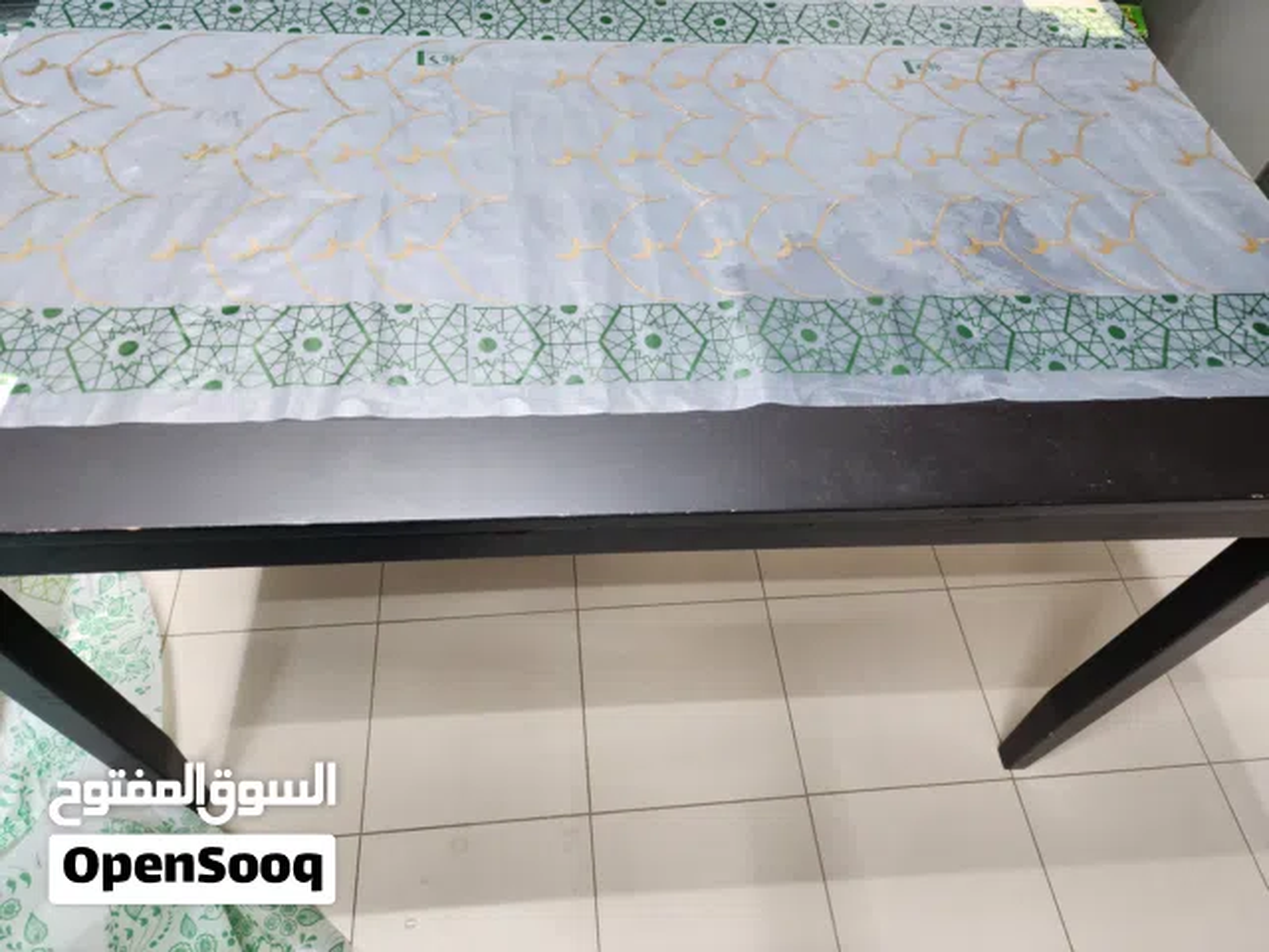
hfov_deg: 73.9
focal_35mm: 23
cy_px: 476
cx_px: 634
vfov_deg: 58.9
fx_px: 843
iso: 160
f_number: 1.8
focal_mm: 6.4
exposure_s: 1/50
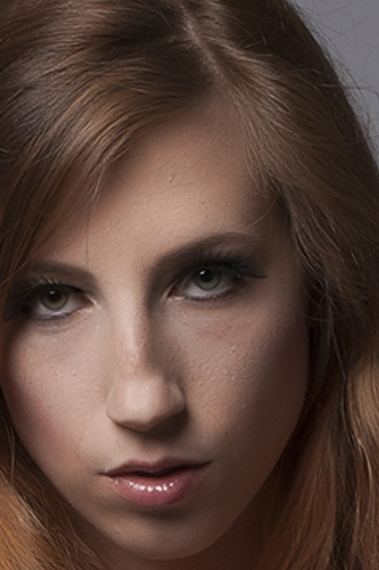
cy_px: 1213
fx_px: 5300
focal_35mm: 335
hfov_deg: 4.1
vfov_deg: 6.0
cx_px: 201
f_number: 16
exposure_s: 1/500
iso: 200
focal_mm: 50
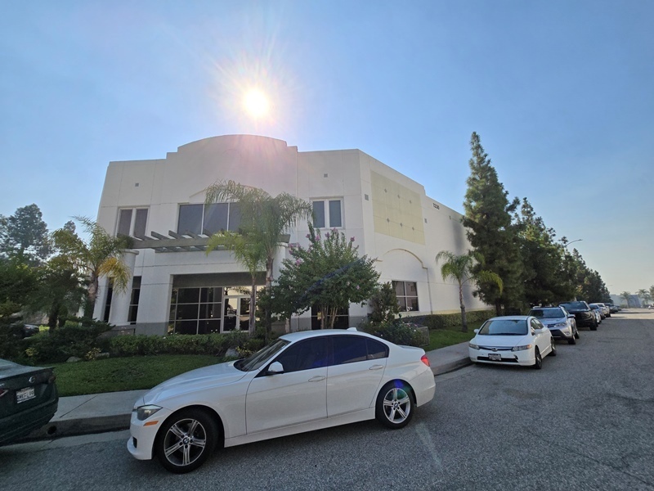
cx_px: 327
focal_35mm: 13
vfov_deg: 89.9
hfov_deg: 106.2
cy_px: 246
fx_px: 246
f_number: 2.2
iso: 50
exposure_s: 1/4268
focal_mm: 2.2
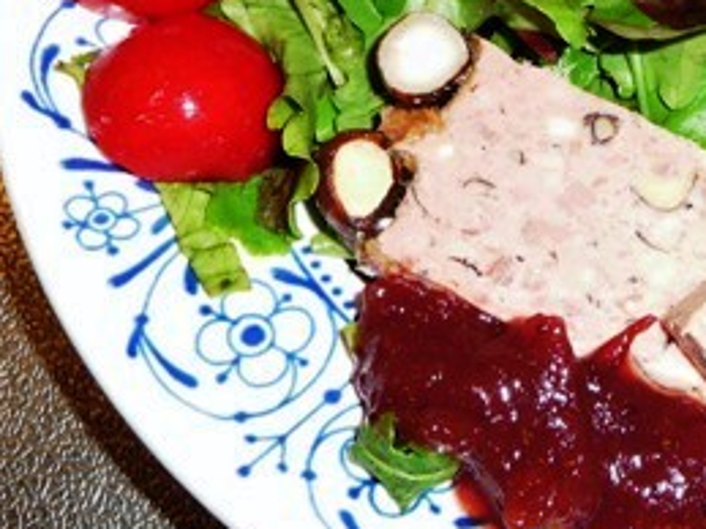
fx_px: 1814
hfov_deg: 21.2
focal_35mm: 89
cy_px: -3
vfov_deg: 16.2
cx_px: 714
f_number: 3.7
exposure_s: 1/30
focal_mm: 6
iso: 100
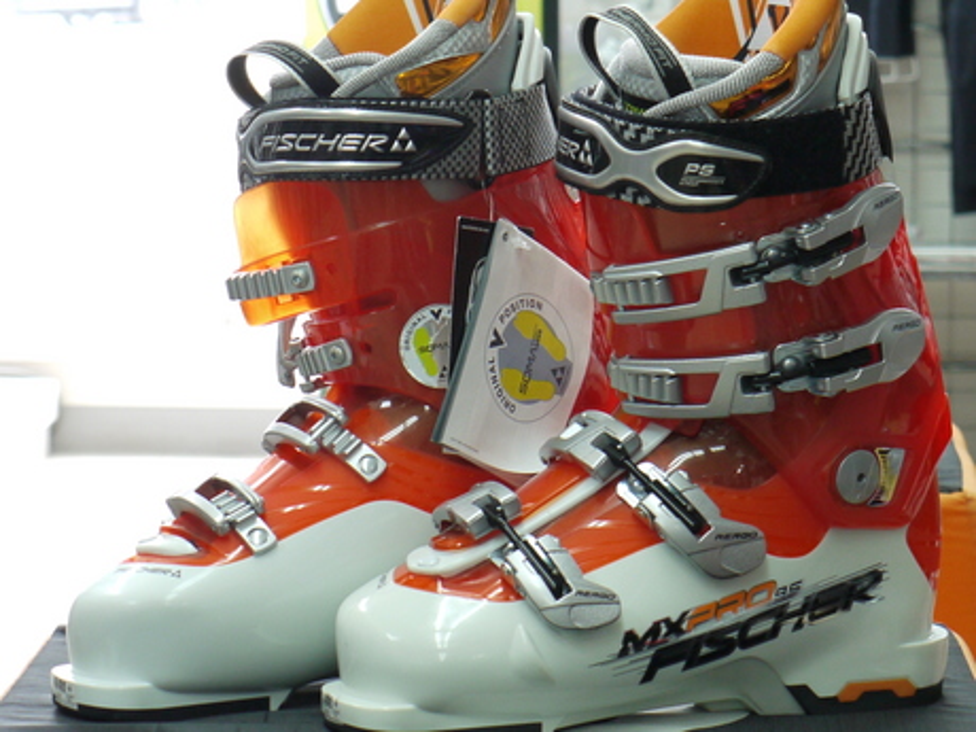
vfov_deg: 10.3
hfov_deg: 13.7
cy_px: 366
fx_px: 4060
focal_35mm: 144
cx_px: 488
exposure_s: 1/20
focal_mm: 37
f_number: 5.6
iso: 400
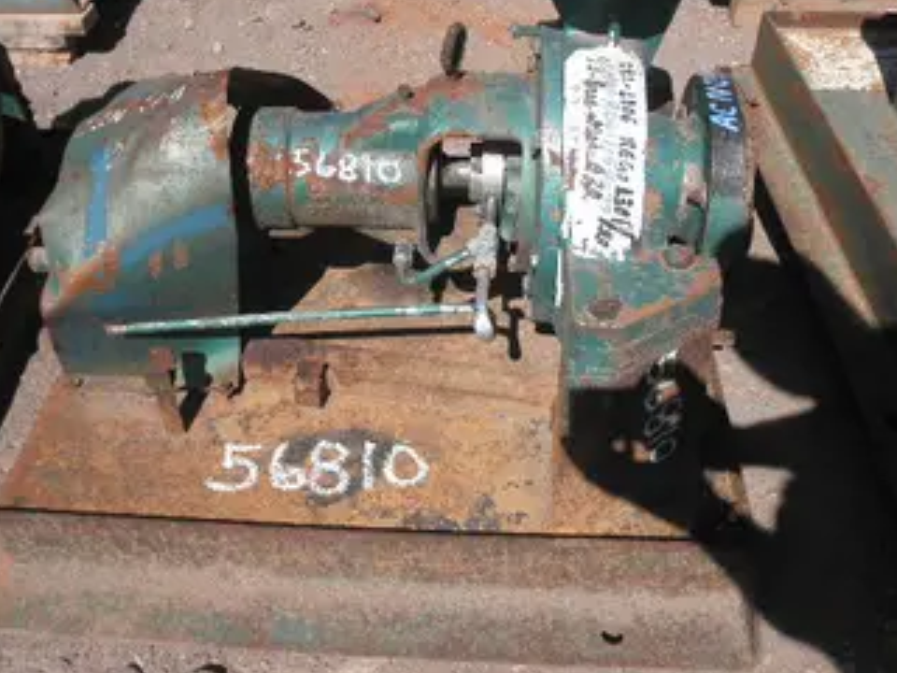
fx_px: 907
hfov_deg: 52.6
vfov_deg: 40.5
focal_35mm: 35
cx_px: 418
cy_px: 266
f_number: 8.5
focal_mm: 5
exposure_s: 1/160
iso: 64
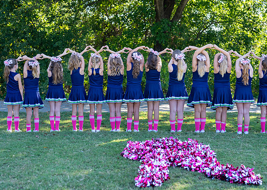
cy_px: 92
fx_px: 538
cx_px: 166
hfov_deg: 27.8
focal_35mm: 71
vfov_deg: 20.1
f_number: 2.2
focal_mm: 50
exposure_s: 1/1250
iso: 250
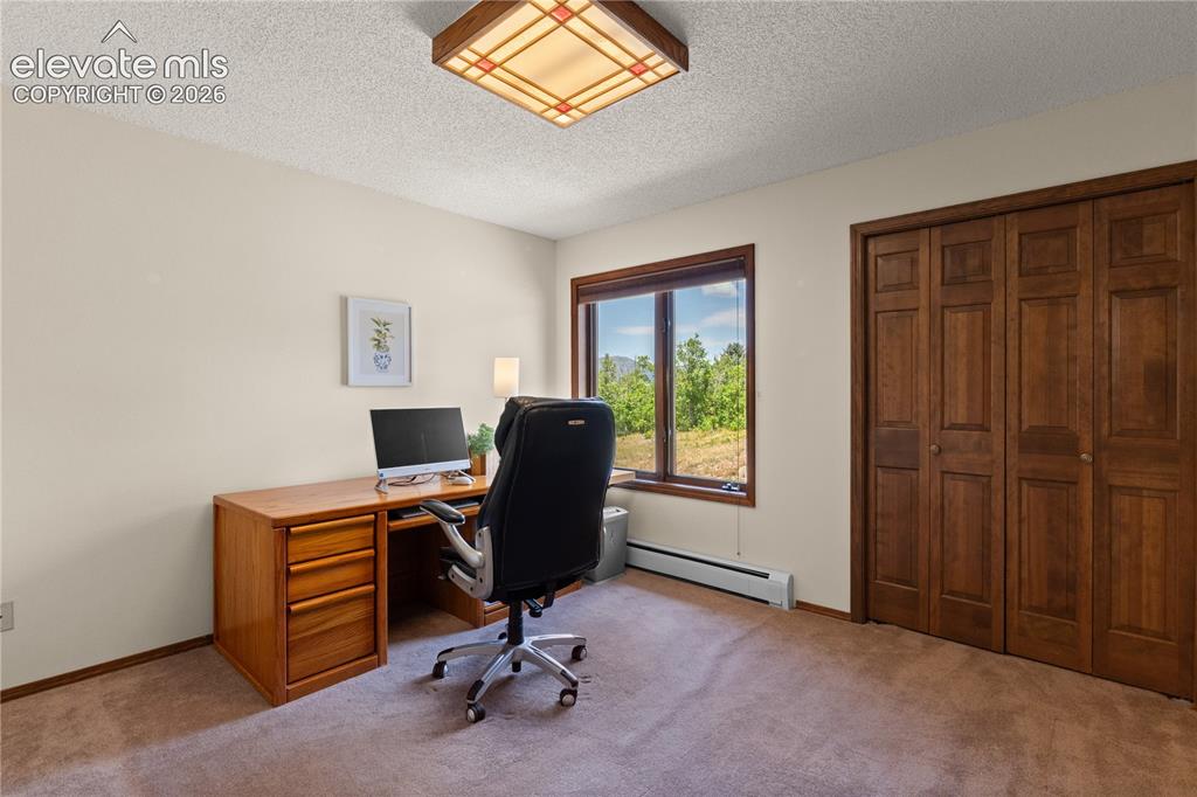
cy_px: 398
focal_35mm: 16
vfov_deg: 72.5
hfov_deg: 95.5
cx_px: 598
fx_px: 543
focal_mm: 10.9
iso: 400
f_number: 8
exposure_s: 1/15
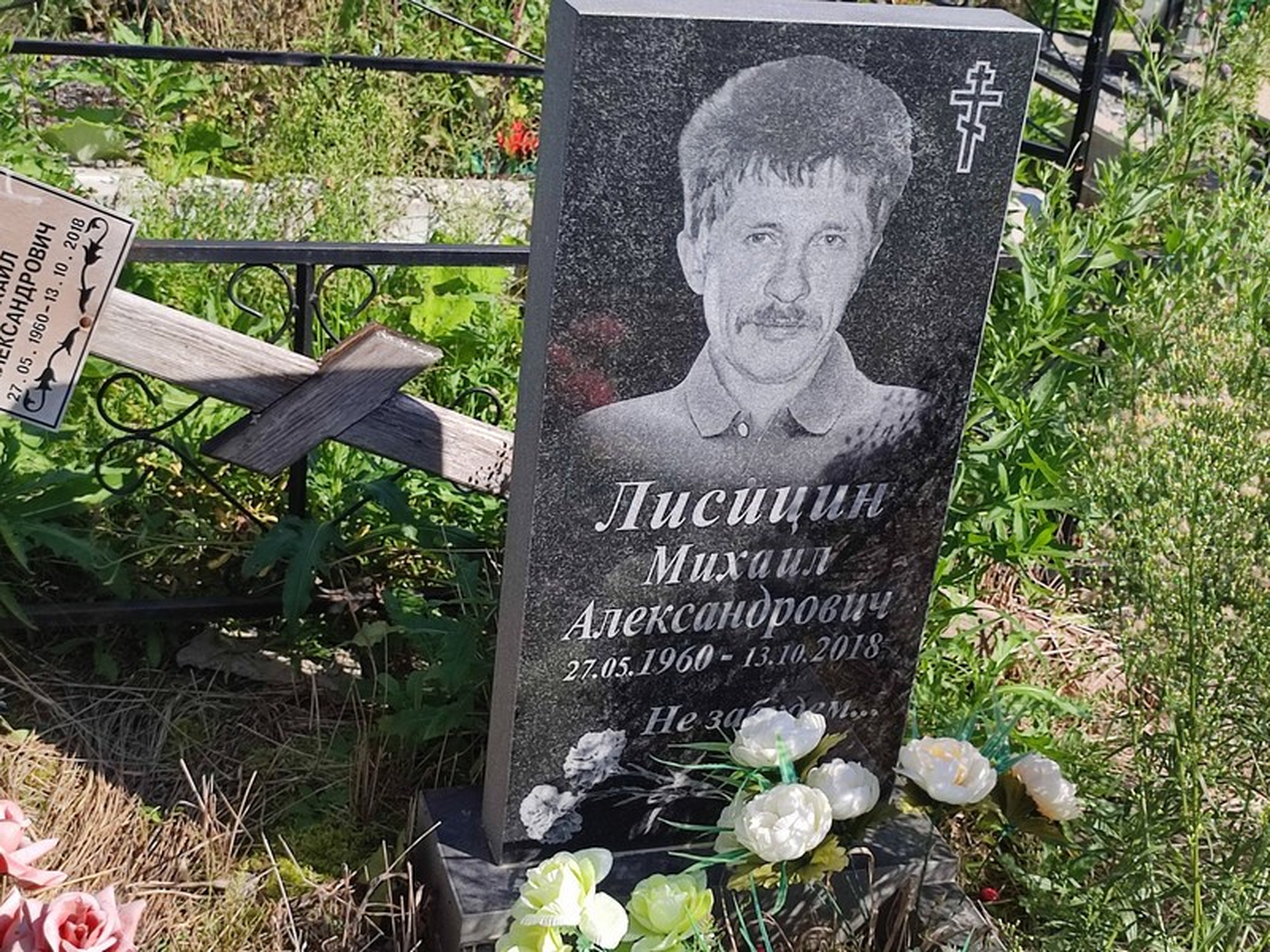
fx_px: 917
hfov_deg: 69.4
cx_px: 635
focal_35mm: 25
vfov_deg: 54.9
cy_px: 476
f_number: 1.9
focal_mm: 6.04
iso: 50
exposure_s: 1/561
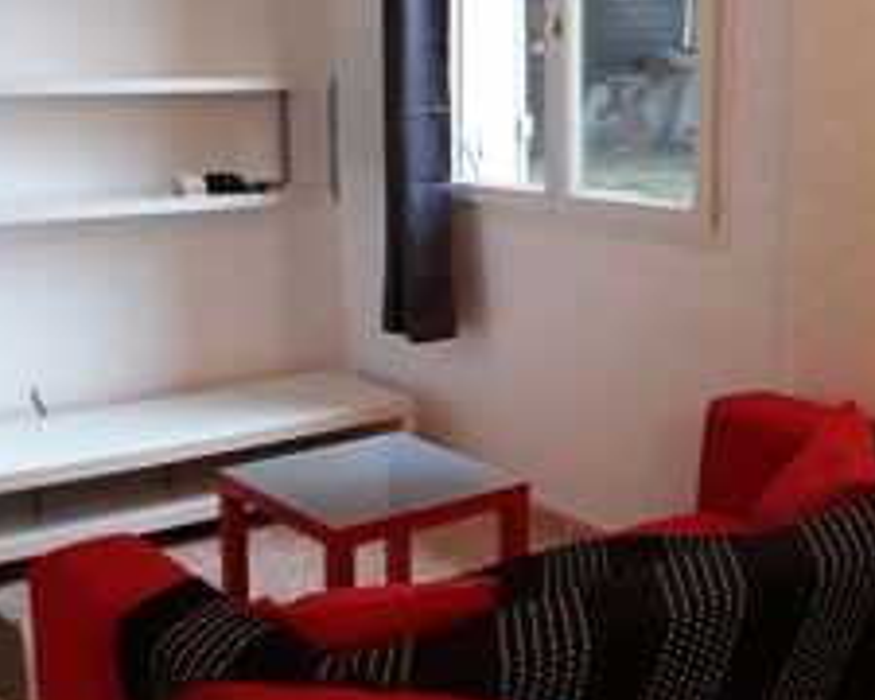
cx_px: 451
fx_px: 1295
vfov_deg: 30.2
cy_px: 329
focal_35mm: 50
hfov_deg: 37.3
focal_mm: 3.71
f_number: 1.7
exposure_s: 1/50
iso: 200
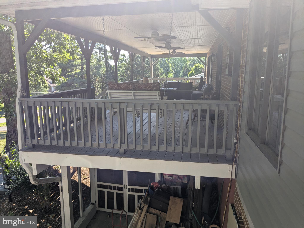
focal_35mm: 27
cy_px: 114
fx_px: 237
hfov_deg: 65.3
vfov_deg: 51.4
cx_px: 152
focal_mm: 4.38
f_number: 1.73
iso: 53
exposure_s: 1/731
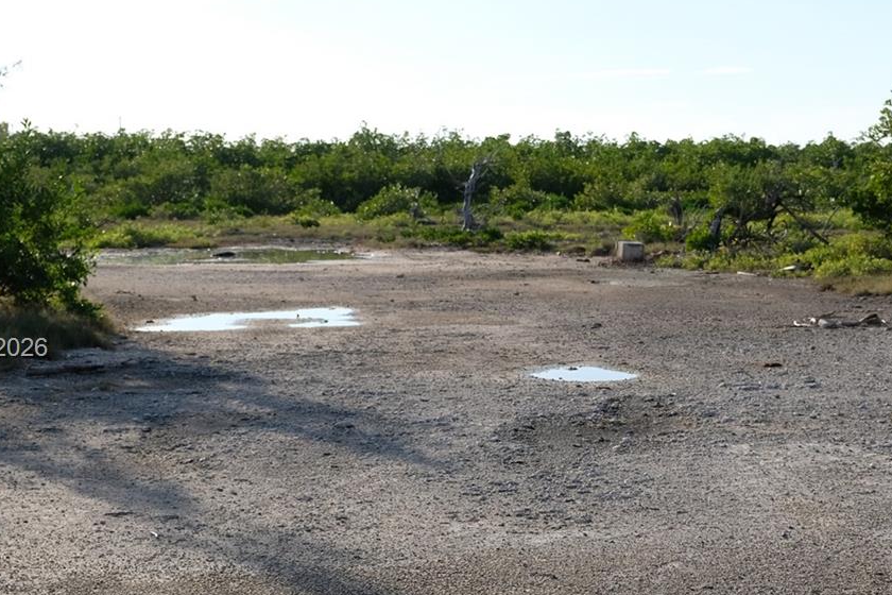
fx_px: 1982
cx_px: 567
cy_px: 350
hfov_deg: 25.3
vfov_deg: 17.1
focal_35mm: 80
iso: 200
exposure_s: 1/2000
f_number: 3.2
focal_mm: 27.7
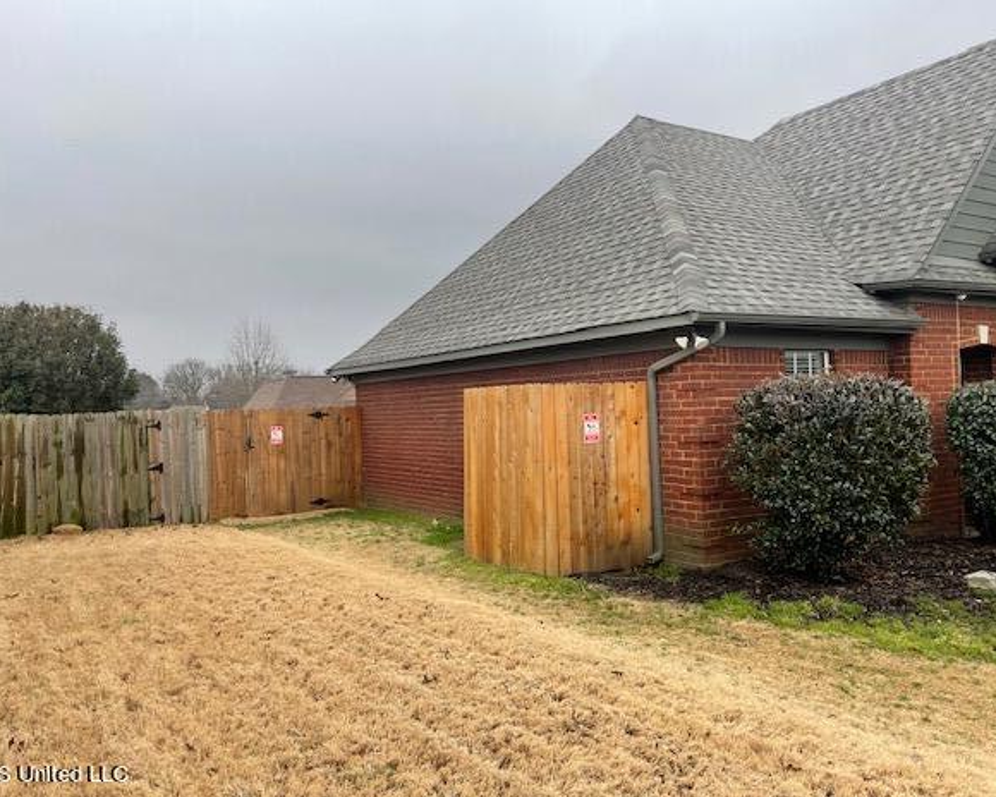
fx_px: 825
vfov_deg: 51.5
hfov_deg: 62.2
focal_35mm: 28
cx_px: 505
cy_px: 398
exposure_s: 1/344
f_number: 1.6
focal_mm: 4.2
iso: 32
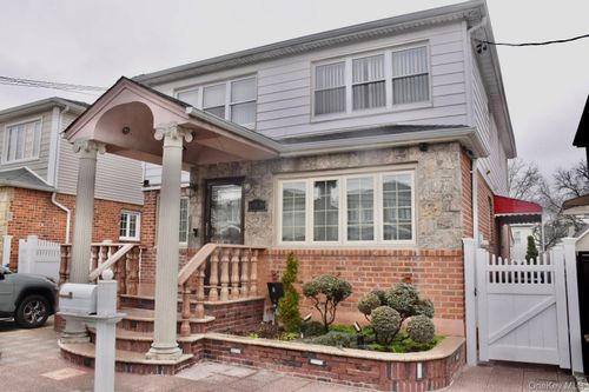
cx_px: 294
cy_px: 196
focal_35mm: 27
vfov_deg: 47.9
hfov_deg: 67.4
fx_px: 442
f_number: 8
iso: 280
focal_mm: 18
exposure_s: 1/250
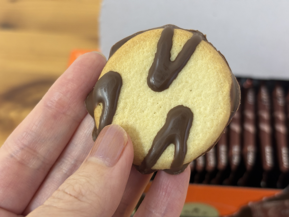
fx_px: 434
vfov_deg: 28.0
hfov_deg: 36.8
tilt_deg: -49.6
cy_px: 108
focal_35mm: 52
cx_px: 144
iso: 125
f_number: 1.6
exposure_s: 1/50
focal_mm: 5.96
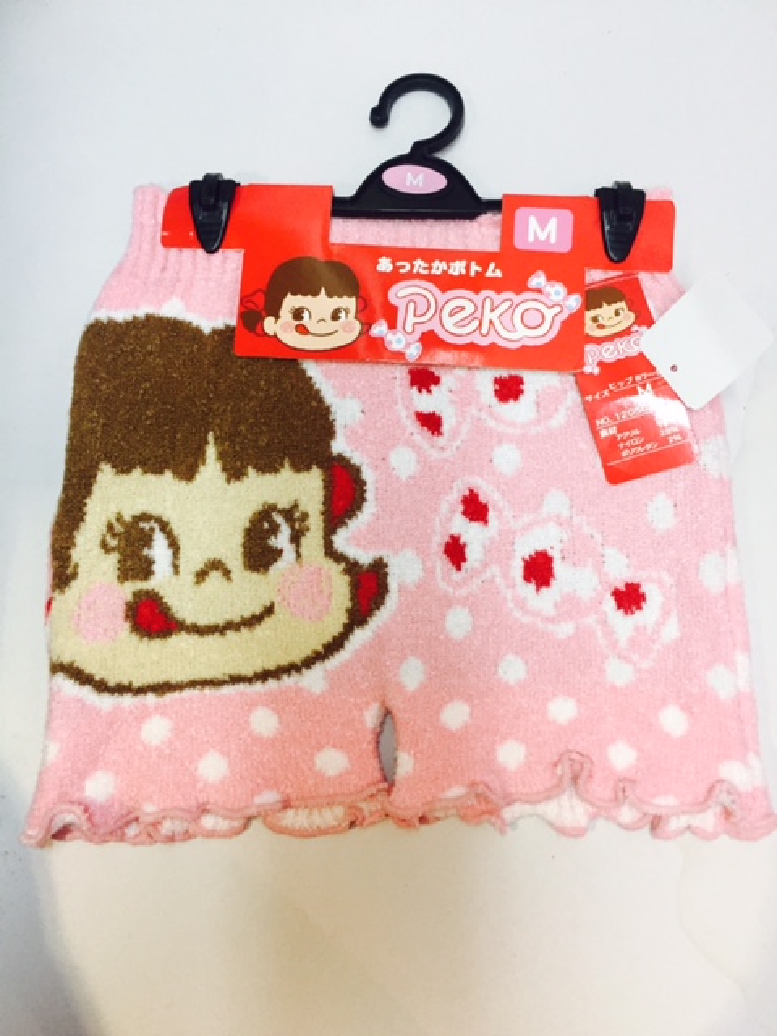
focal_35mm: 29
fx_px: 868
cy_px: 518
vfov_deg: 61.7
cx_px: 388
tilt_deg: -78.3
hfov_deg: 48.2
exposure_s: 1/33
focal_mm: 4.15
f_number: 2.2
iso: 80
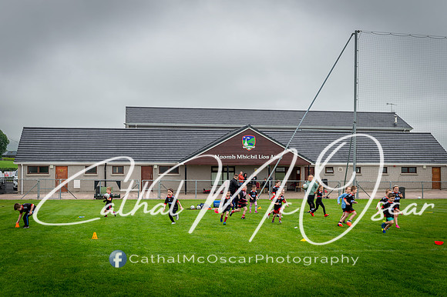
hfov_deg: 43.8
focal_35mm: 45
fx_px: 555
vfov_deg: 30.0
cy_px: 156
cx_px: 230
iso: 100
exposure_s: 1/100
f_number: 2.8
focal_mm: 38
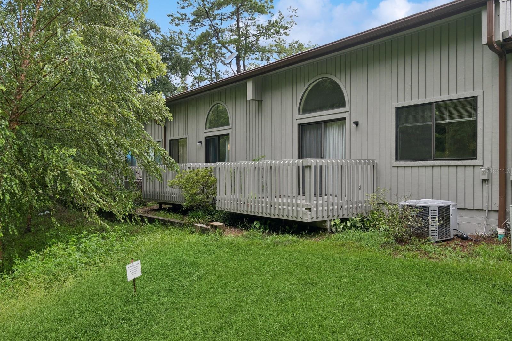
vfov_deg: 43.6
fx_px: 427
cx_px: 256
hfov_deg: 61.9
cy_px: 170
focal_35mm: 30
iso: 200
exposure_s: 1/25
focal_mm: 20
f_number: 8
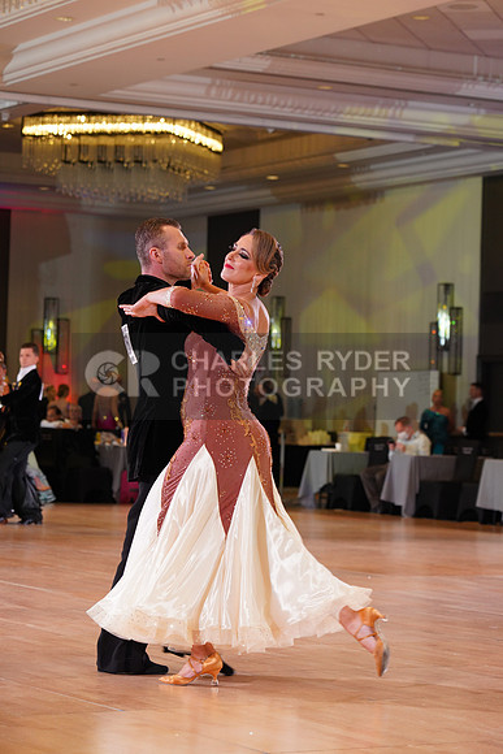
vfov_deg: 19.5
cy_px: 377
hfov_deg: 13.0
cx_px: 252
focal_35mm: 105
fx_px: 2199
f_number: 5
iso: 1600
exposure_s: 1/160
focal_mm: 105
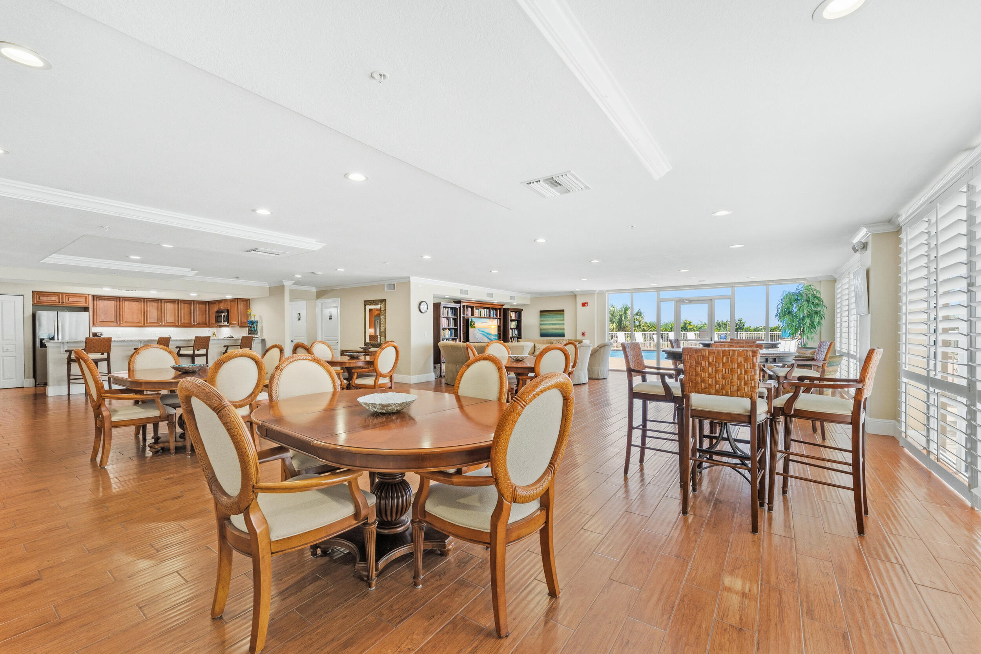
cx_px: 490
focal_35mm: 14
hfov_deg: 104.3
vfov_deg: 81.2
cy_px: 327
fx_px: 381
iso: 250
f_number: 9
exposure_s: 1/4
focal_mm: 14
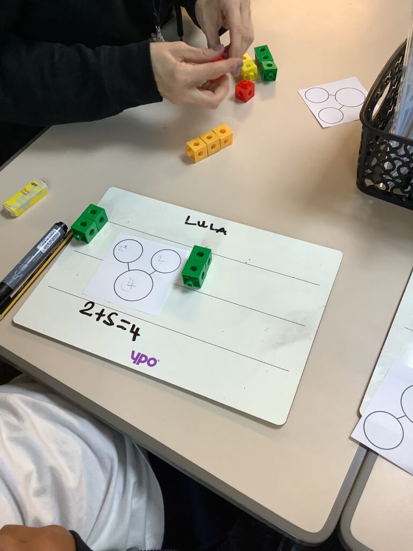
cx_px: 206
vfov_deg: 58.4
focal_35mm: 31
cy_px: 276
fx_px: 493
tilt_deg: -55.4
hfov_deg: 45.4
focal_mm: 3.3
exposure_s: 1/50
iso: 125
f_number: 2.4
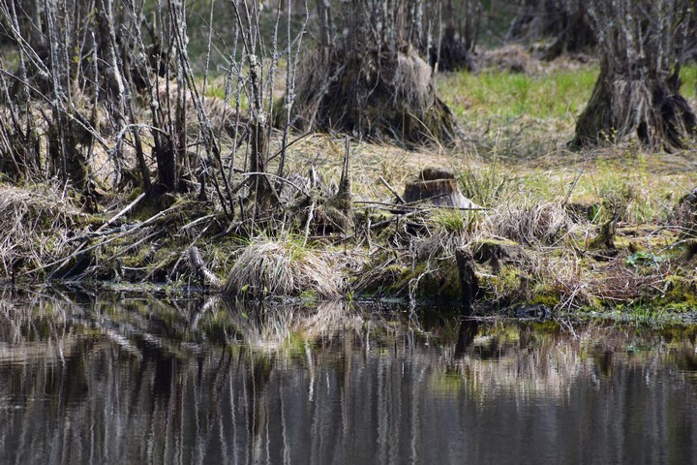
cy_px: 232
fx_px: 8712
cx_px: 348
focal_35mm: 450
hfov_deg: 4.6
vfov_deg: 3.1
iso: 400
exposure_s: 1/200
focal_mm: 300
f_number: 10
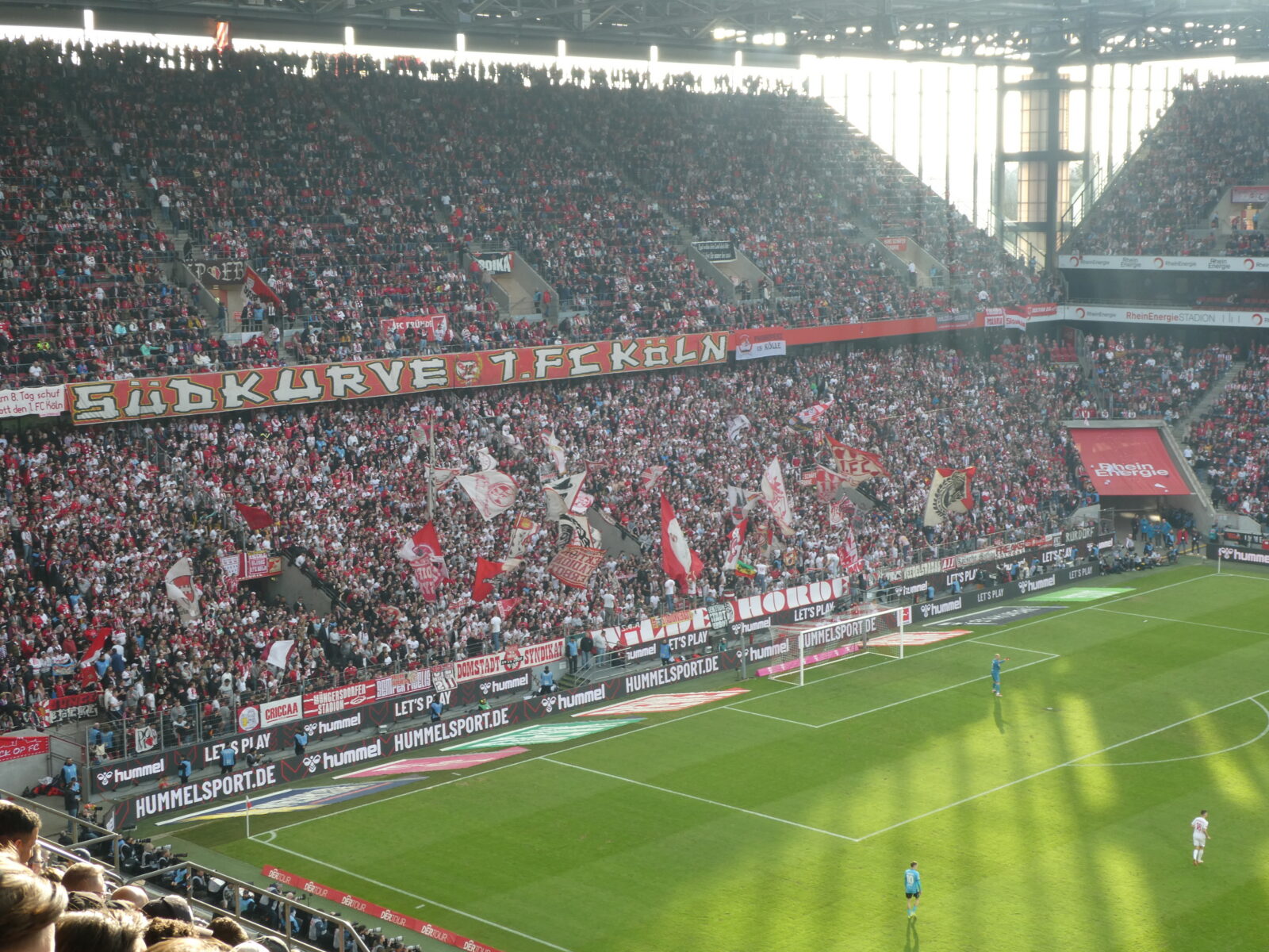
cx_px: 634
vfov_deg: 27.0
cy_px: 476
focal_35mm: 54
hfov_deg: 35.5
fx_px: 1980
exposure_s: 1/80
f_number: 4.1
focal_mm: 9.6
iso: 80
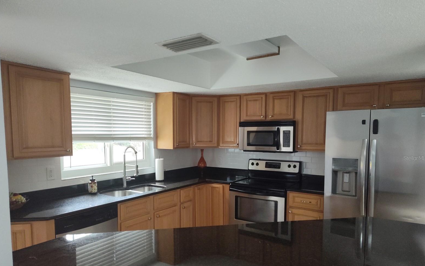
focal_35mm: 25
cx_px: 211
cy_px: 158
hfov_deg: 72.5
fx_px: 290
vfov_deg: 49.0
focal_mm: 5.56
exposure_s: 1/120
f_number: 1.8
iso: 594
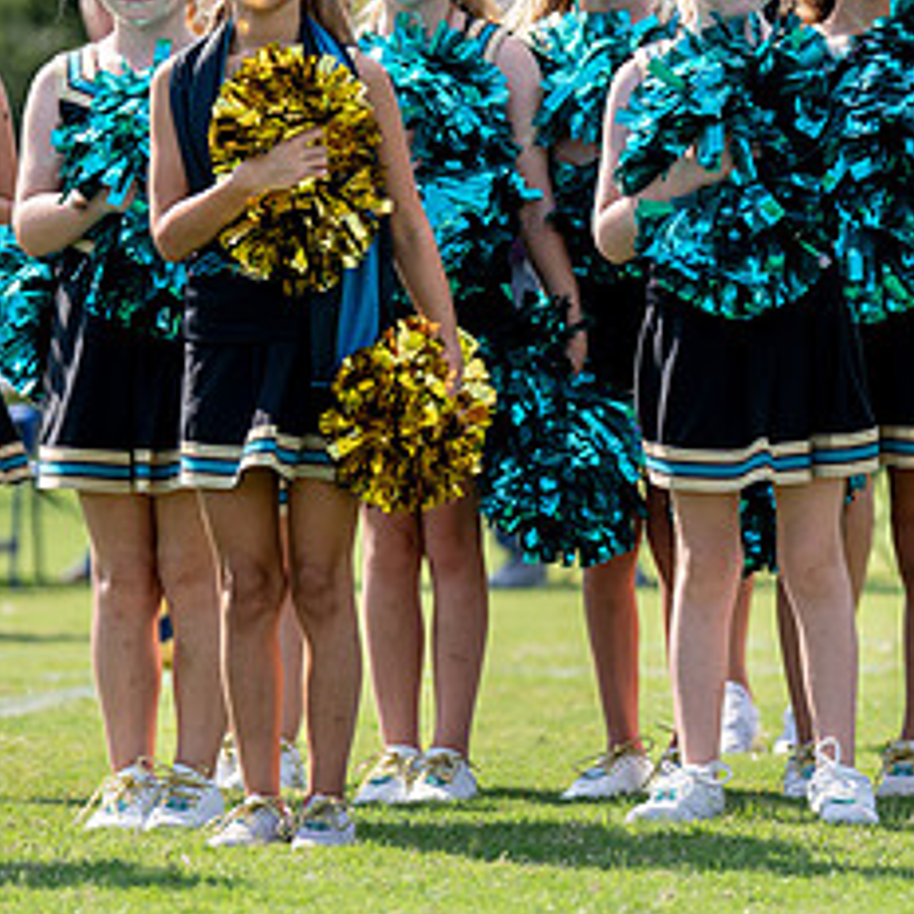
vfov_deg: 5.7
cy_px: 156
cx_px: 571
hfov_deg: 5.7
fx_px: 9231
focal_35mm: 309
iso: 160
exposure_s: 1/1600
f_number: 2.8
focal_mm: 109
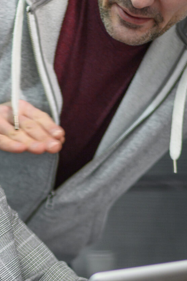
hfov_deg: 8.8
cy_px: 284
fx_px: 1201
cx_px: -2
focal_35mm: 154
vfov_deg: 13.2
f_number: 1.8
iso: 400
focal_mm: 50
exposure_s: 1/60
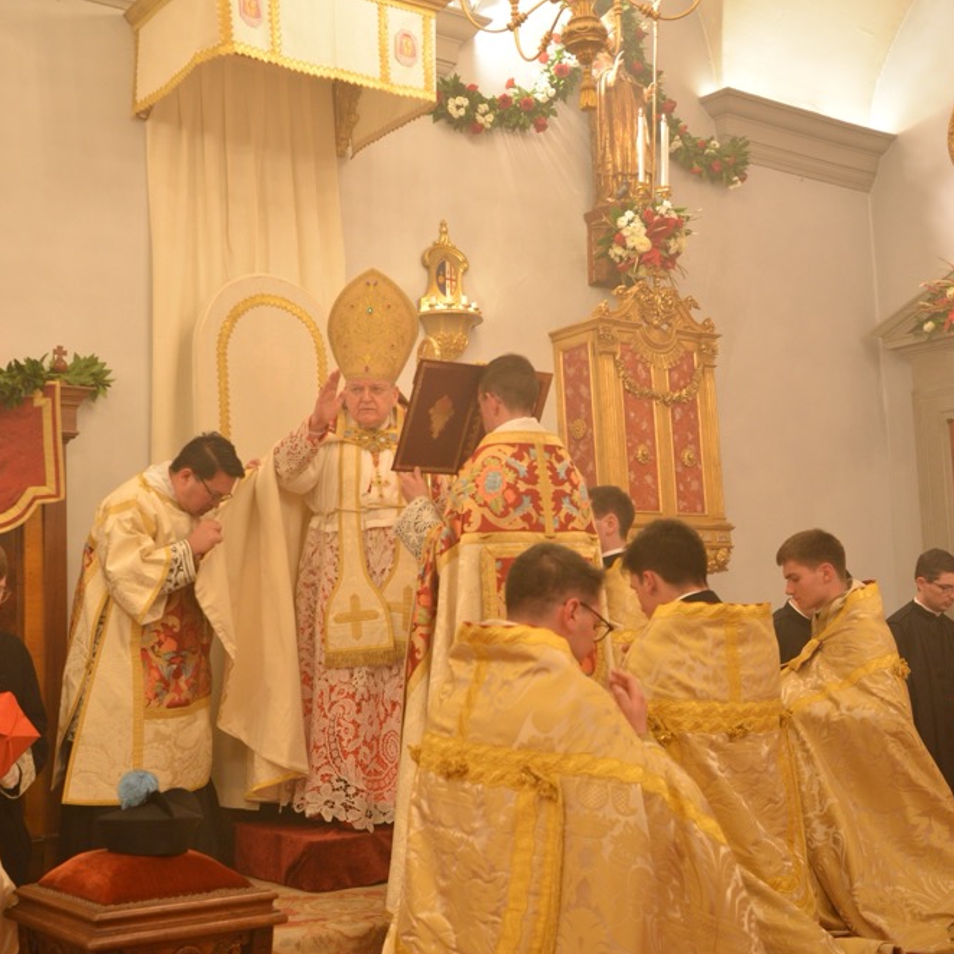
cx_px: 326
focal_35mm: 45
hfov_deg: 37.2
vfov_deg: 37.6
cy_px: 481
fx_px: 1403
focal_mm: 35
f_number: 4.5
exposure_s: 1/80
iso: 1600
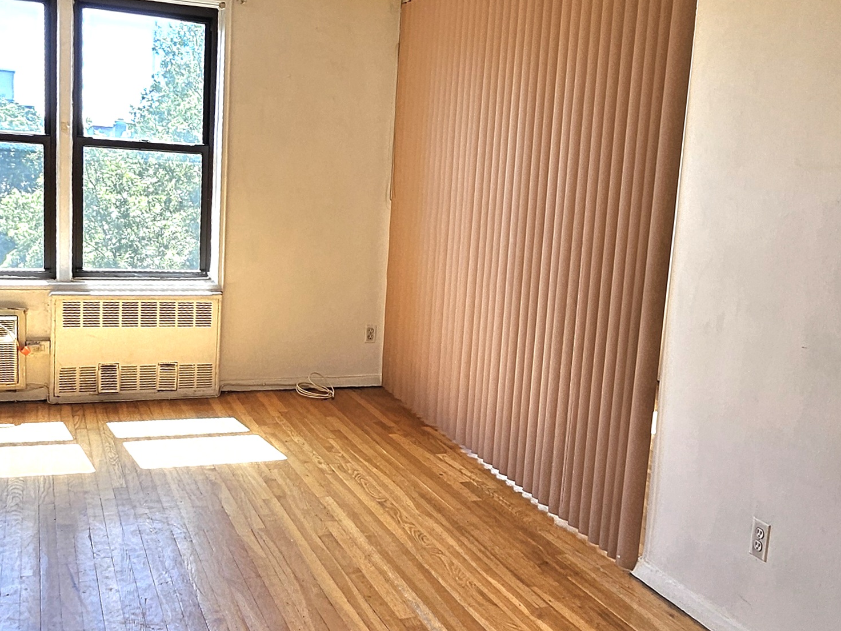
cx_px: 432
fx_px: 753
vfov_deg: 45.5
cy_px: 307
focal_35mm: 31
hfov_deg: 58.3
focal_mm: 1.7
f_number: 2.2
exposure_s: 1/120
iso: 50
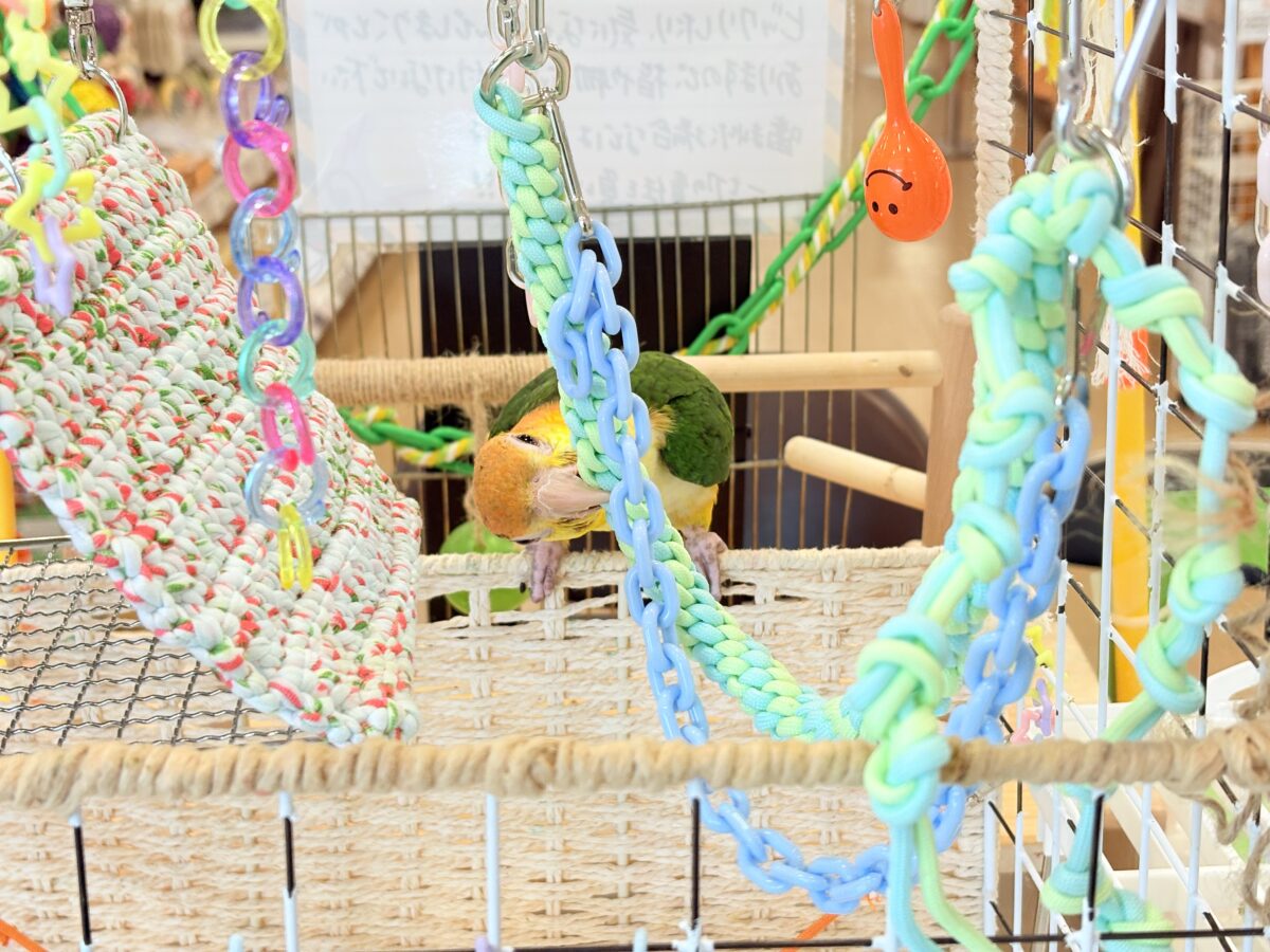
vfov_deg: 28.0
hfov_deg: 36.8
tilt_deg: -19.6
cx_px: 635
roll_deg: +2.0
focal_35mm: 52
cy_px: 476
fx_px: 1908
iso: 64
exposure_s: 1/100
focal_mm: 5.96
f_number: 1.6
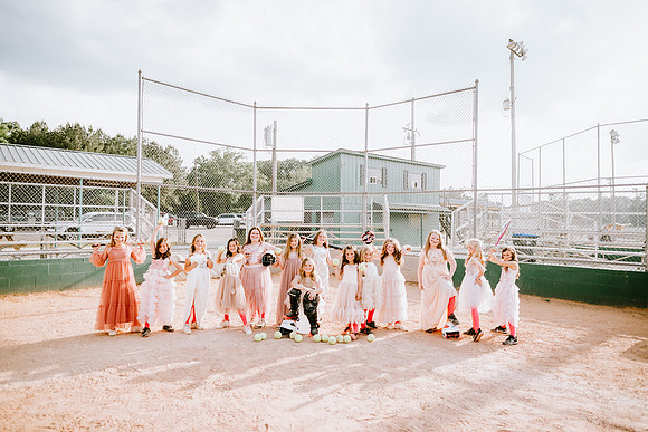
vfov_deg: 53.2
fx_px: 432
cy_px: 216
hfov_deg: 73.7
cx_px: 324
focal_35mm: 24
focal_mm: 24
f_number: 2.8
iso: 160
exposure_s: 1/1600
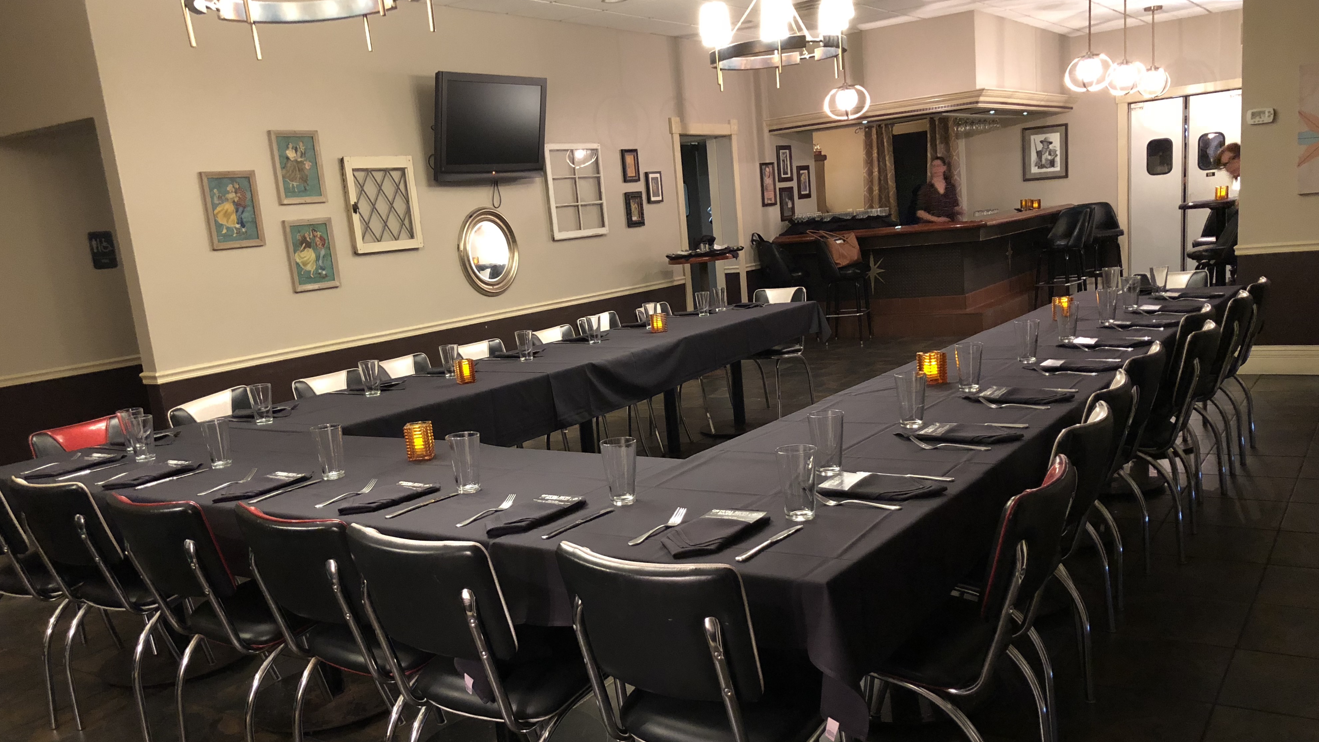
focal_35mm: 31
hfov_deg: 62.6
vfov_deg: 37.6
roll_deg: +5.9
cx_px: 655
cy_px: 458
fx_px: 1084
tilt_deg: -12.9
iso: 125
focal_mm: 3.99
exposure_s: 1/4
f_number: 1.8
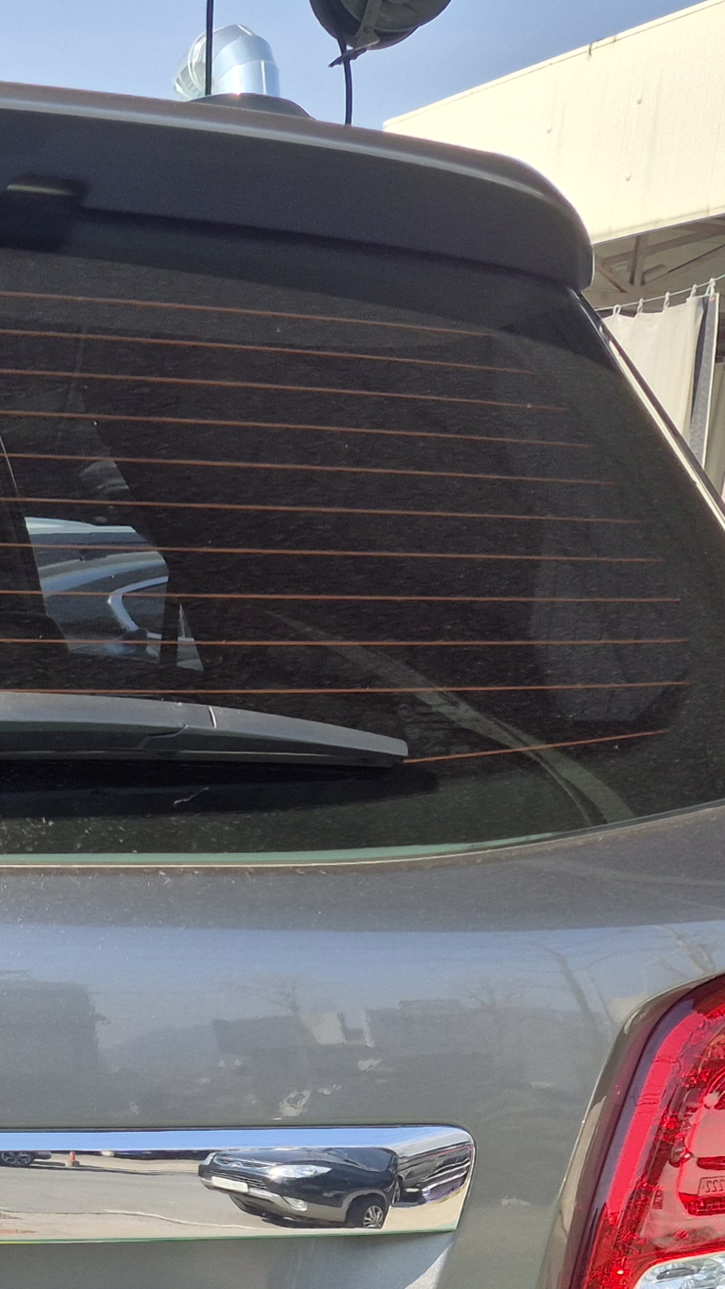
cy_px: 1171
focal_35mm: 69
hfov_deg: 15.7
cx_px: -448
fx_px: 2359
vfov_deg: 29.3
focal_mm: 5.4
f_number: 1.8
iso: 25
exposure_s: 1/1024
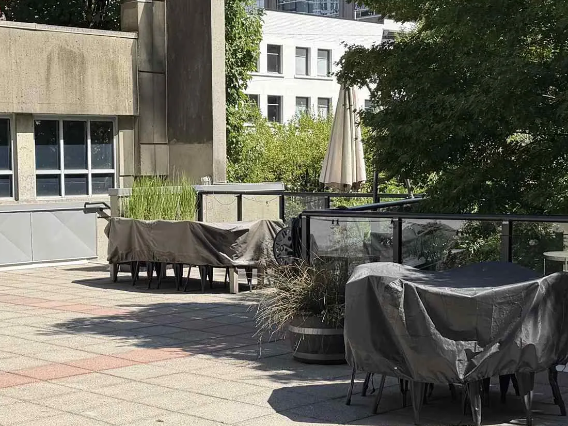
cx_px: 191
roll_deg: +1.1
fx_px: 1099
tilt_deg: -4.7
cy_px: 243
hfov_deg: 28.8
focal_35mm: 67
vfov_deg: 21.9
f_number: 1.78
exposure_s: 1/2525
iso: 80
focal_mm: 6.76
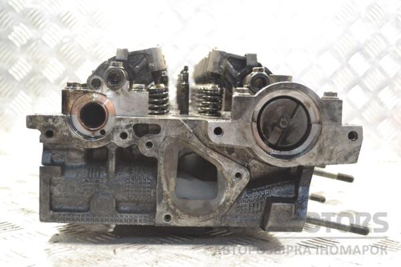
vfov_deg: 28.1
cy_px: 134
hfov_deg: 41.1
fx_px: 535
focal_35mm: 48
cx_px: 200
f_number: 5.6
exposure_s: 1/100
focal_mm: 32
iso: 3200
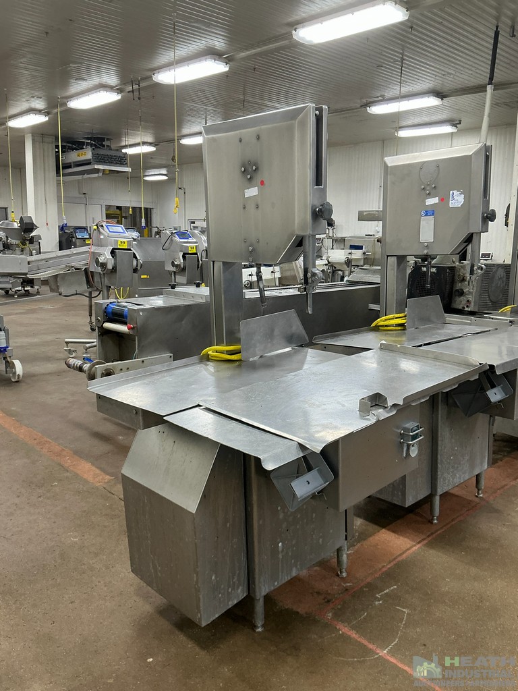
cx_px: 259
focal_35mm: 28
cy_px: 346
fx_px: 559
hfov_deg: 49.7
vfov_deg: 63.4
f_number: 1.8
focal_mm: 3
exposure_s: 1/60
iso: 80
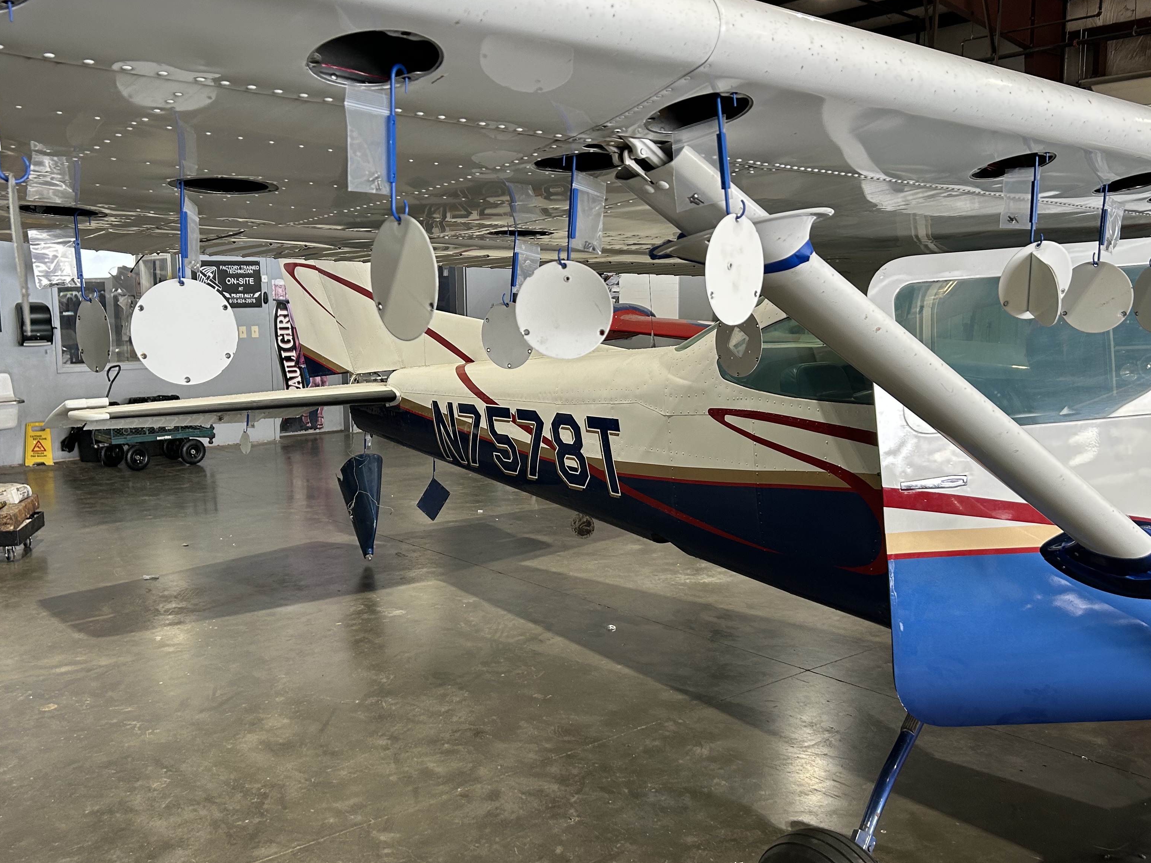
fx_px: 1130
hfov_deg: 54.0
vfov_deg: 41.8
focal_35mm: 34
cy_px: 435
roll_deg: +1.3
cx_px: 570
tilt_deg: -7.1
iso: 100
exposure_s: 1/120
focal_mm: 5.7
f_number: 1.5
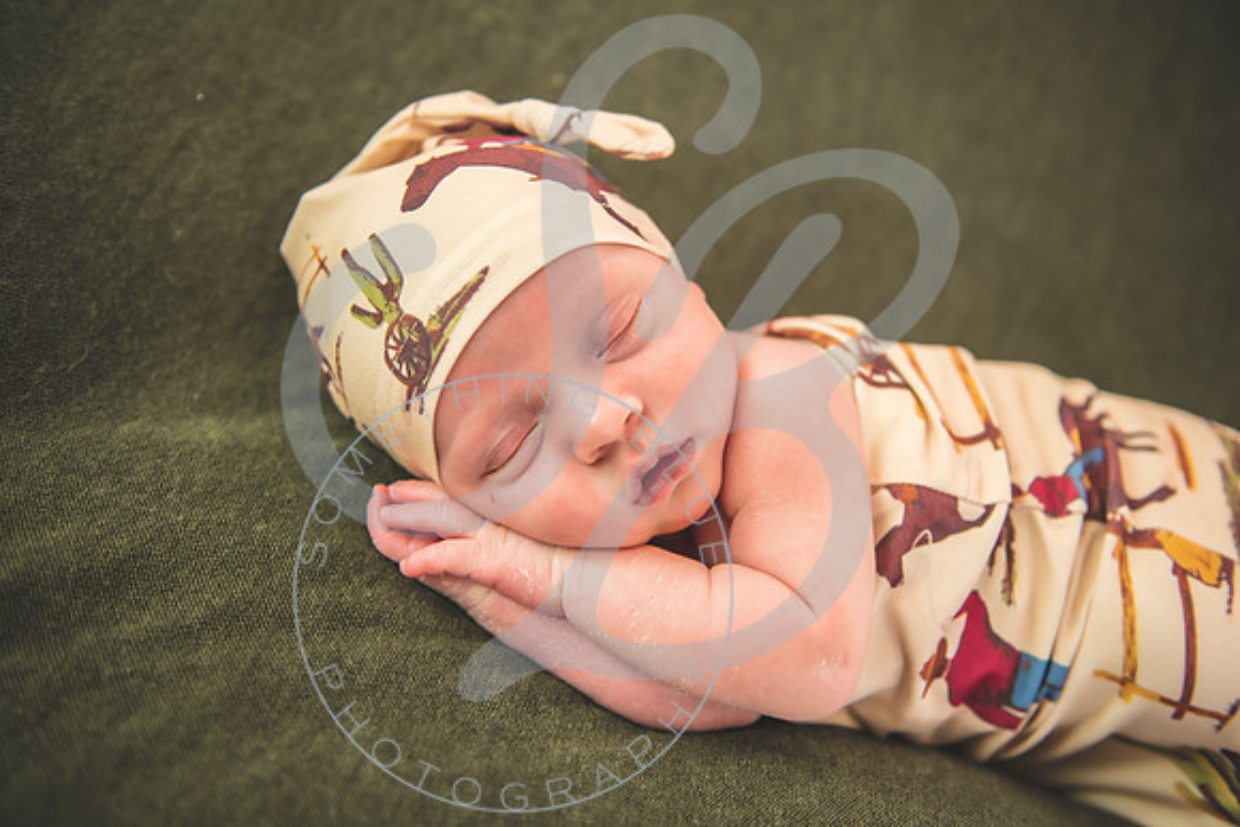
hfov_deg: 50.7
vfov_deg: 35.1
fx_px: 1309
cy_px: 414
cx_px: 620
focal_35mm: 38
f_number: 2.8
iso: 400
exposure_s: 1/125
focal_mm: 38
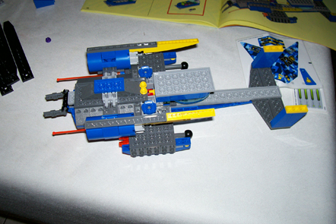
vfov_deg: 36.9
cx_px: 166
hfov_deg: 53.1
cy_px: 108
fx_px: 336
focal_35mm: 36
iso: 80
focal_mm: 5.6
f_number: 2.7
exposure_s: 1/64
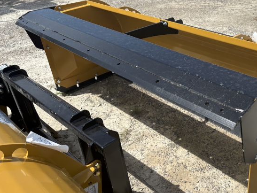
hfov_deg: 47.5
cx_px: 186
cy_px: 104
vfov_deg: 37.7
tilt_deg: -32.4
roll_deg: +1.3
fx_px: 282
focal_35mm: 38
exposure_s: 1/2710
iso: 50
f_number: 1.6
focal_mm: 5.96
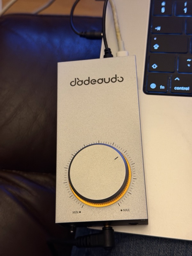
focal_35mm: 48
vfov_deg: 39.7
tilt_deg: -70.5
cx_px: 96
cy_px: 128
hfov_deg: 30.3
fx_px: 355
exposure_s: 1/33
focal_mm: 6.76
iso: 500
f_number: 1.78
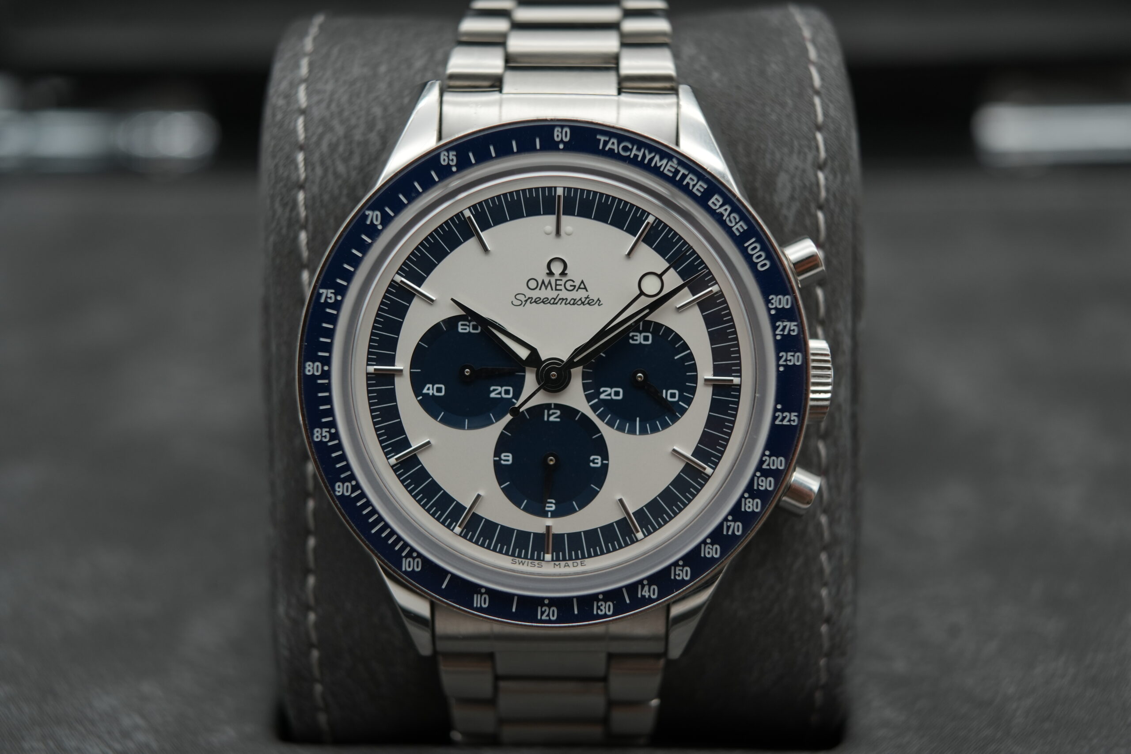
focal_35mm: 35
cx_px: 566
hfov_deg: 54.4
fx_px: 1100
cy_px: 377
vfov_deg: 37.9
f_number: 5
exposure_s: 1/250
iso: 400
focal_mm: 35
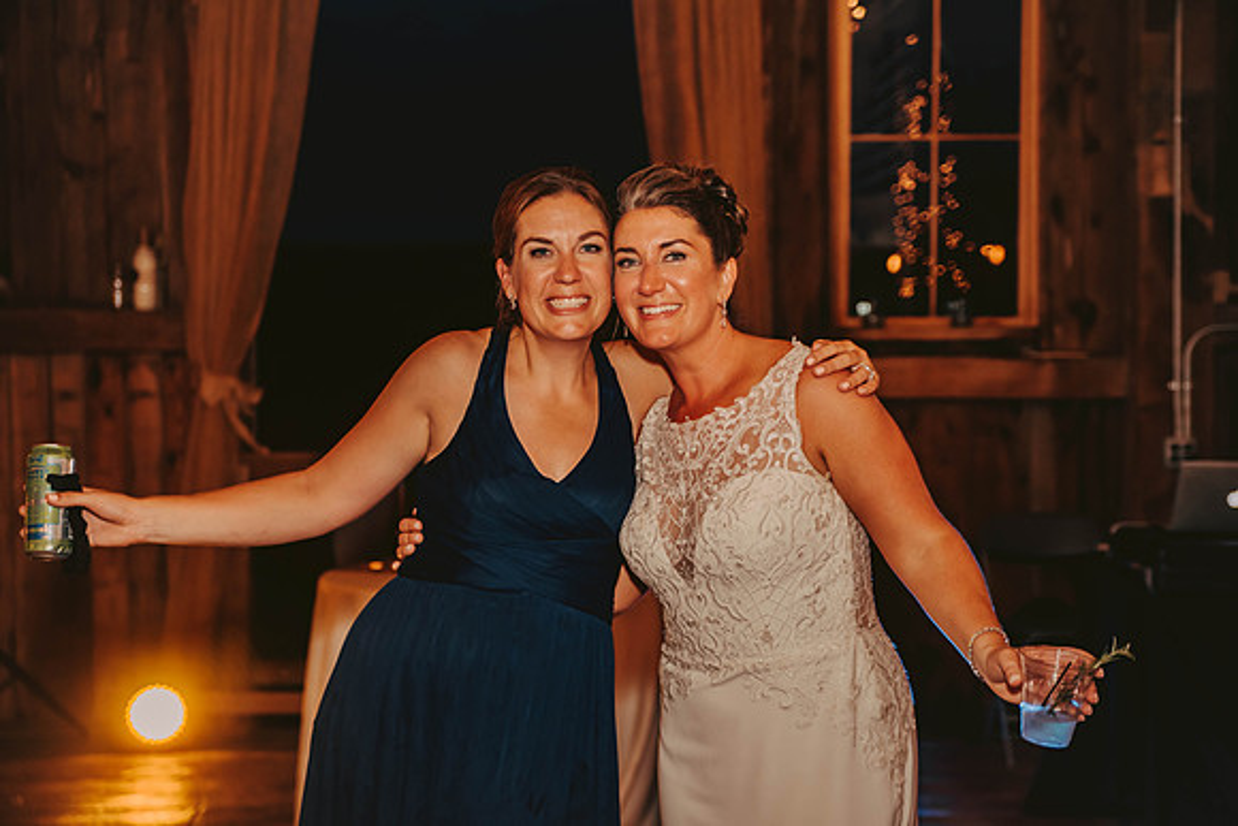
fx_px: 2064
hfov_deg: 33.4
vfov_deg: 22.6
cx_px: 619
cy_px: 413
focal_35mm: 60
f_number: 2.8
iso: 1250
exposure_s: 1/125
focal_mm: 60
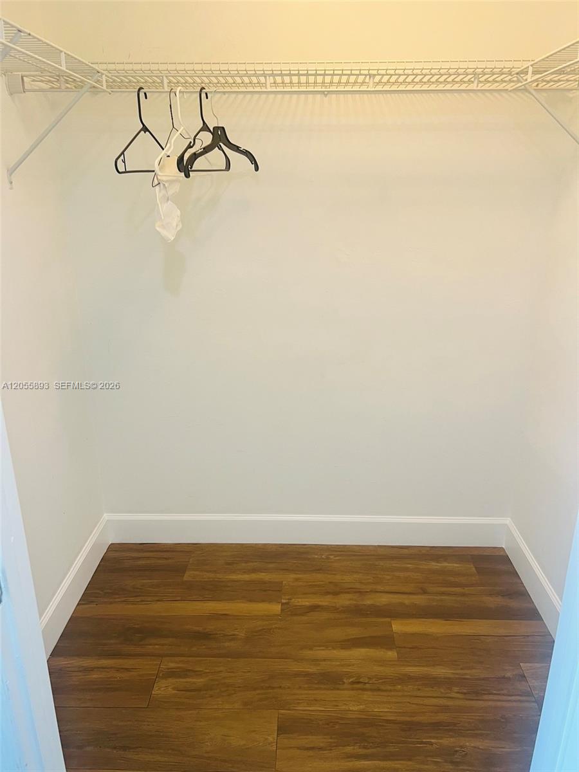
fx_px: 580
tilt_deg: -19.0
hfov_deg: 53.1
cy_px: 386
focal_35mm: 26
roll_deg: +0.5
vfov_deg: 67.3
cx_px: 290
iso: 100
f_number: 1.5
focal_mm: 5.7
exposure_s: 1/60
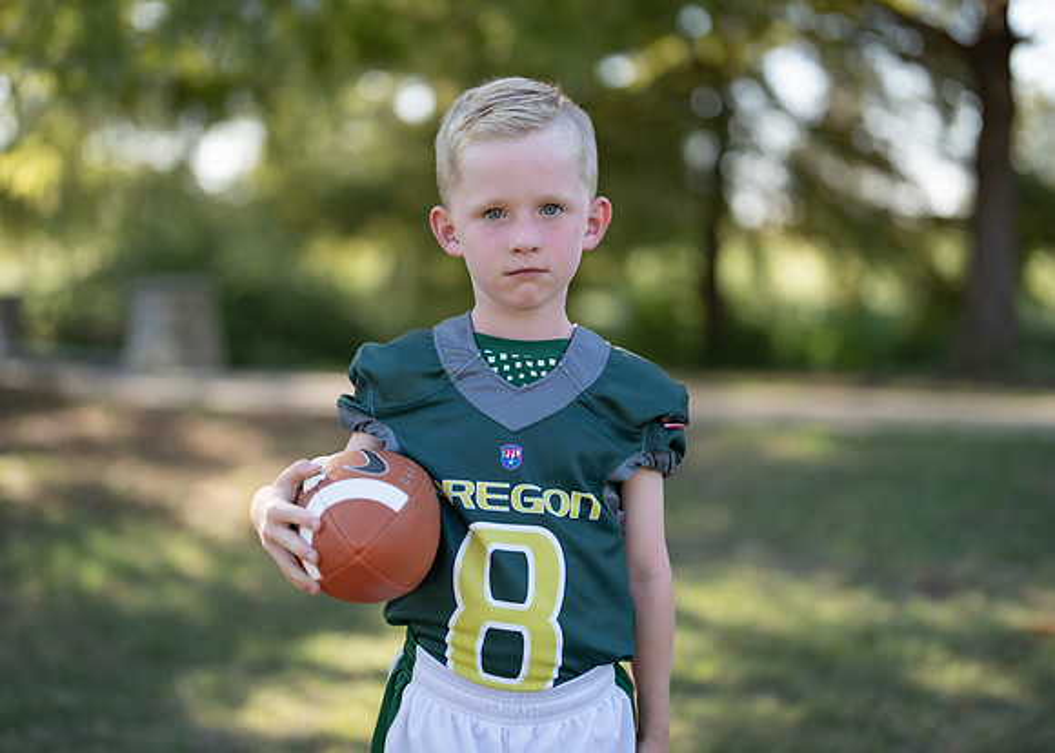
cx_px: 500
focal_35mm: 57
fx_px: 1696
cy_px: 378
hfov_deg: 34.5
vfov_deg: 25.0
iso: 100
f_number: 1.2
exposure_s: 1/1250
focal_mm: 50
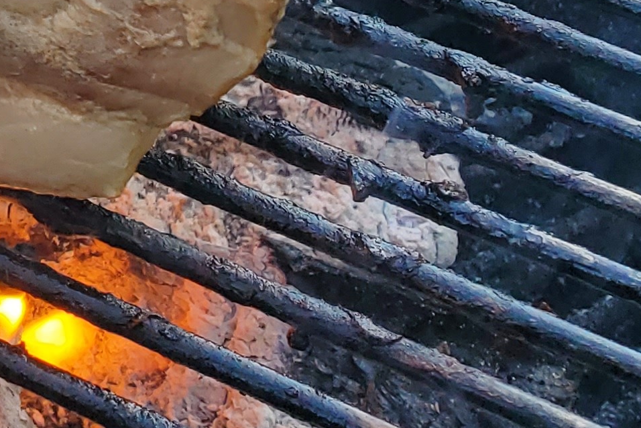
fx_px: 2030
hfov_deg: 14.8
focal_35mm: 114
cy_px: -270
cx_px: -638
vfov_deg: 11.4
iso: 50
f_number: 2.4
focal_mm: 4.3
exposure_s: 1/241
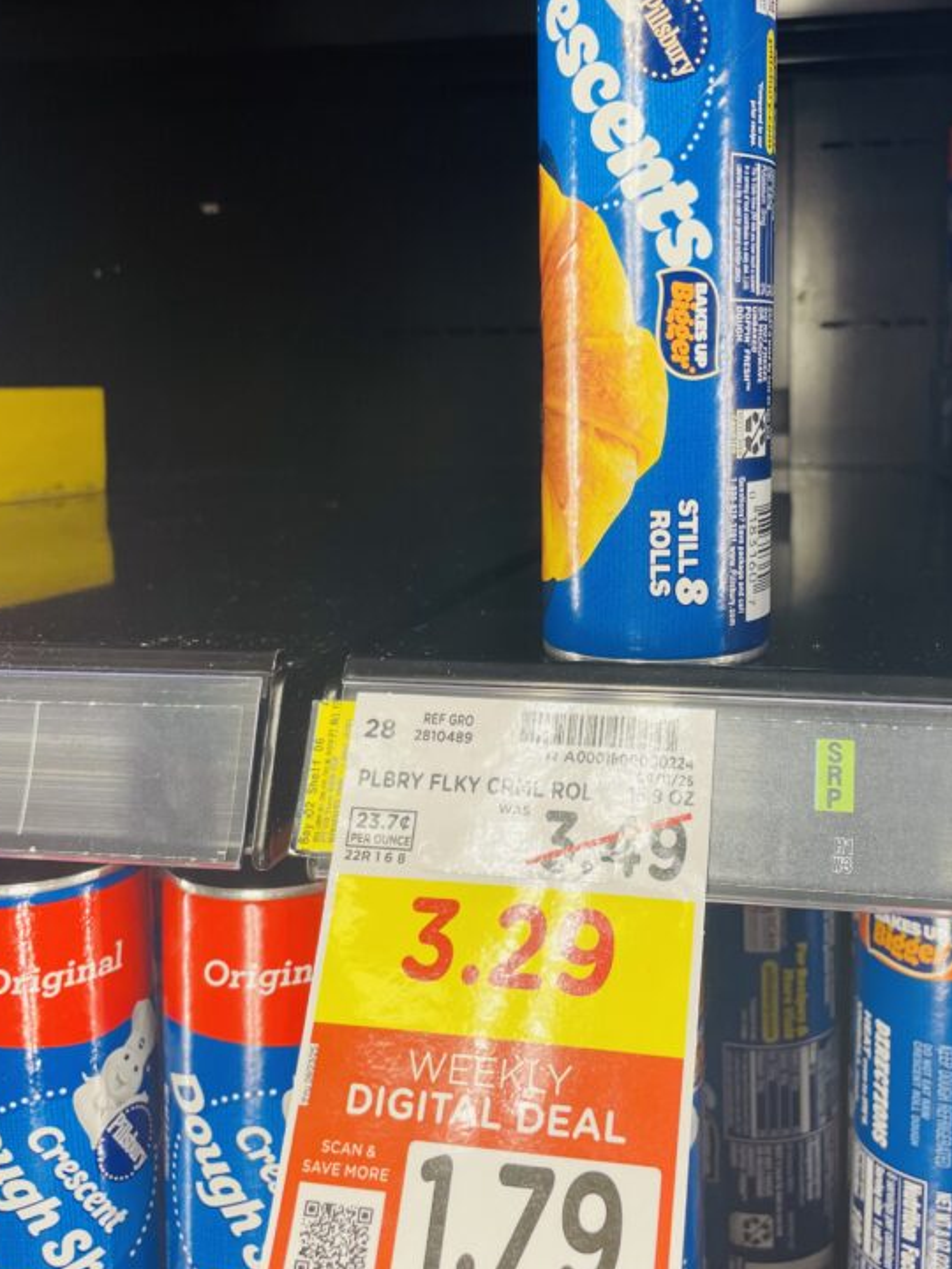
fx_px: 1357
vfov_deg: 49.9
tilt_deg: -4.6
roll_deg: +0.7
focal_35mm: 37
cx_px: 622
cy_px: 522
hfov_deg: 38.3
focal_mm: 4.2
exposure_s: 1/121
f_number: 1.6
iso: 50
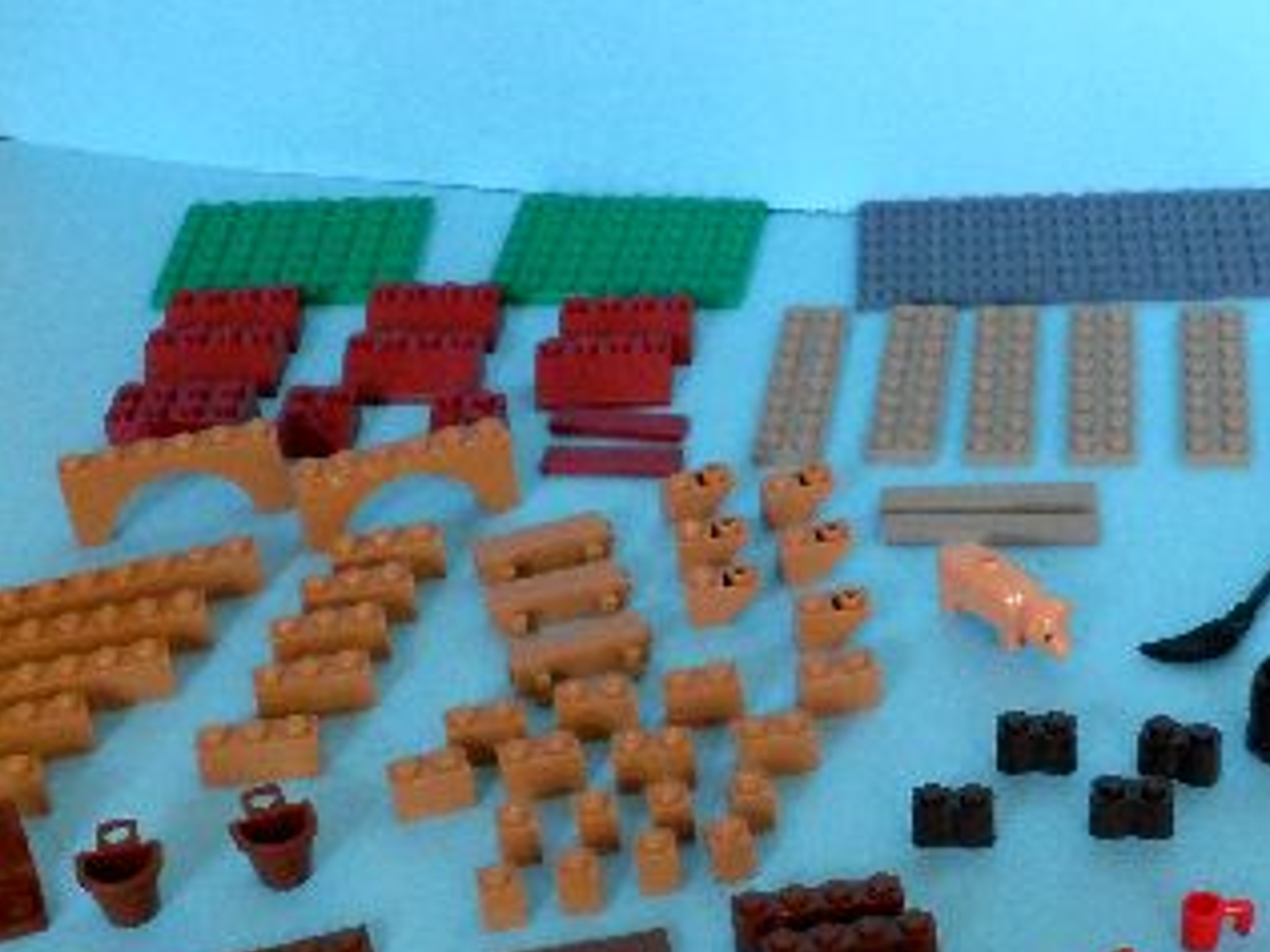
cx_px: 961
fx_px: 2972
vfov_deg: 17.9
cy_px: 852
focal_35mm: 81
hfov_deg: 23.9
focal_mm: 5.7
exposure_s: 1/15
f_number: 3.7
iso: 400
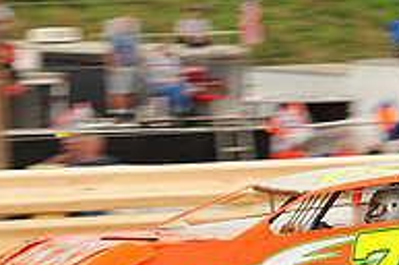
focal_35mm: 376
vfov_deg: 3.6
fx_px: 4160
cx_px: 316
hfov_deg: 5.5
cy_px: 226
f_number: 7.1
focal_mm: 125
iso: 800
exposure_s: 1/320
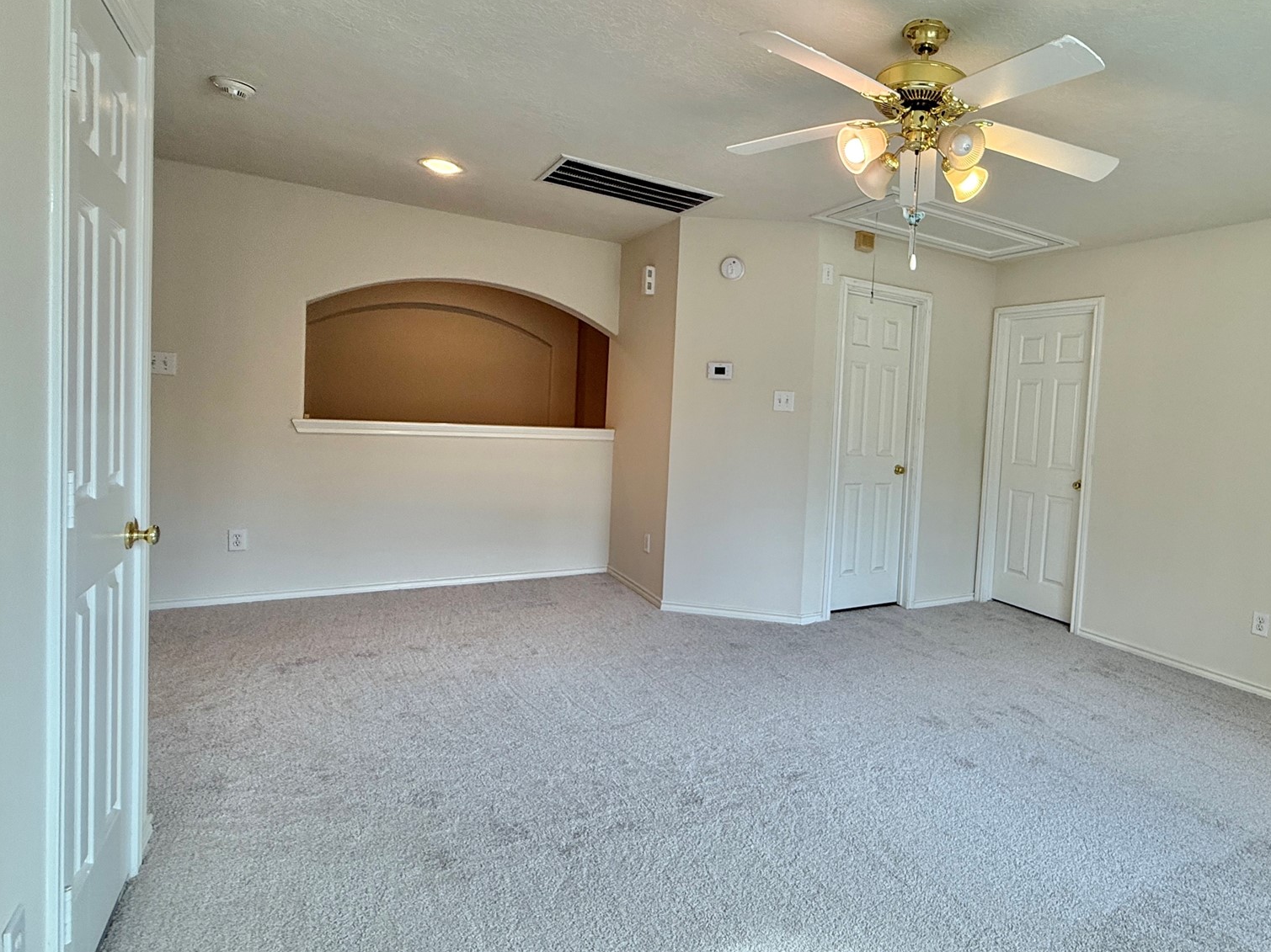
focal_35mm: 19
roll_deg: -1.4
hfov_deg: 81.8
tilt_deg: -2.8
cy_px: 452
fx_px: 697
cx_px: 848
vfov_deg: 68.6
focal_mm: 2.22
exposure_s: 1/120
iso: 100
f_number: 2.2
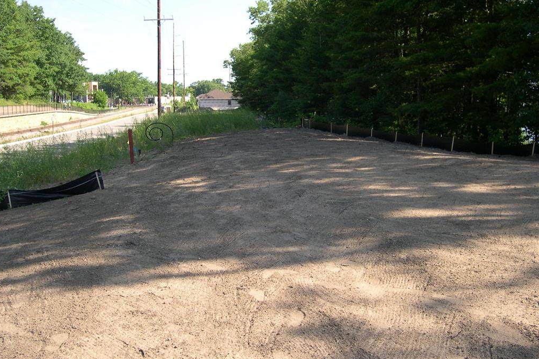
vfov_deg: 33.4
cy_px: 170
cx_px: 267
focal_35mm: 40
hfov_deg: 48.5
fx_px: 599
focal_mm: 8
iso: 100
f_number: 2.8
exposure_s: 1/474
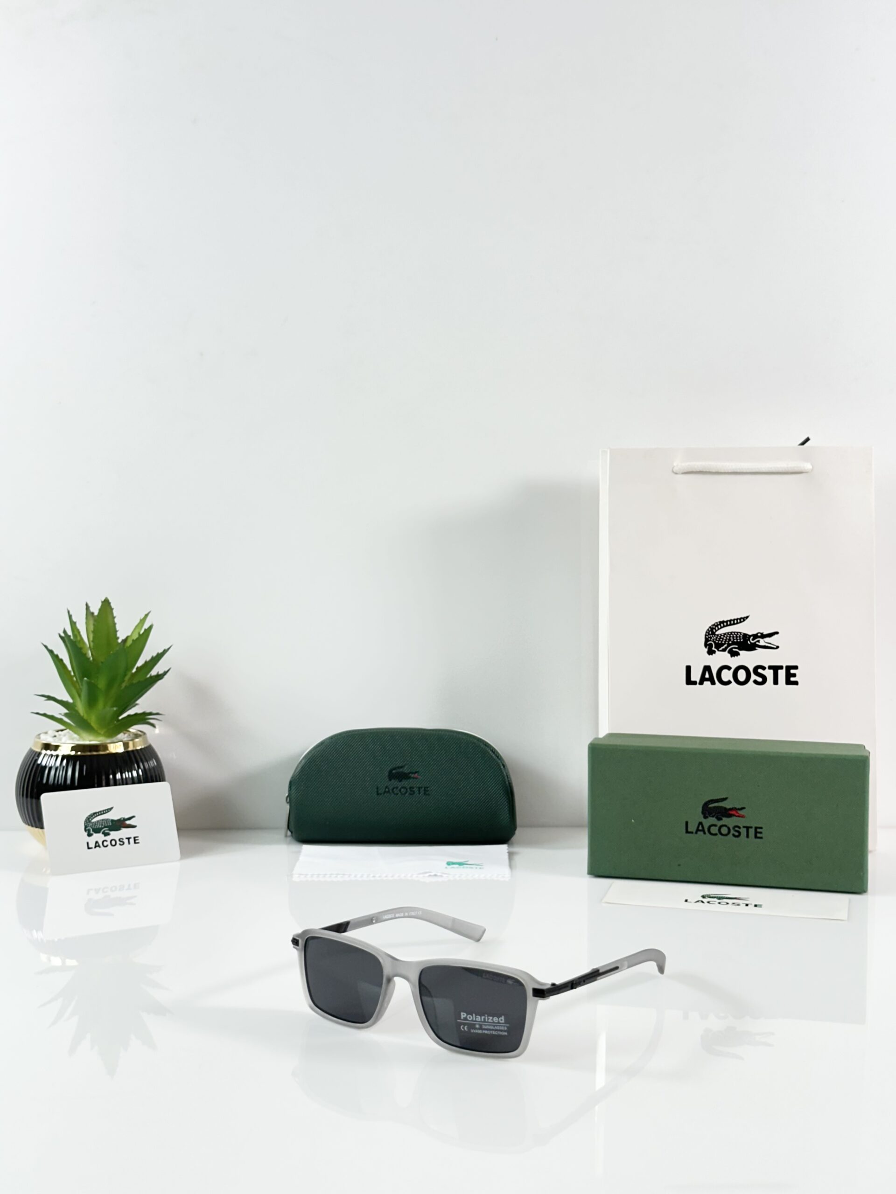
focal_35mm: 48
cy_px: 597
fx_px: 1657
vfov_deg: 39.7
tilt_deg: -5.1
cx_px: 448
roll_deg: +0.1
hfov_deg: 30.3
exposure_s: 1/100
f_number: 1.78
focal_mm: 6.86
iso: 64
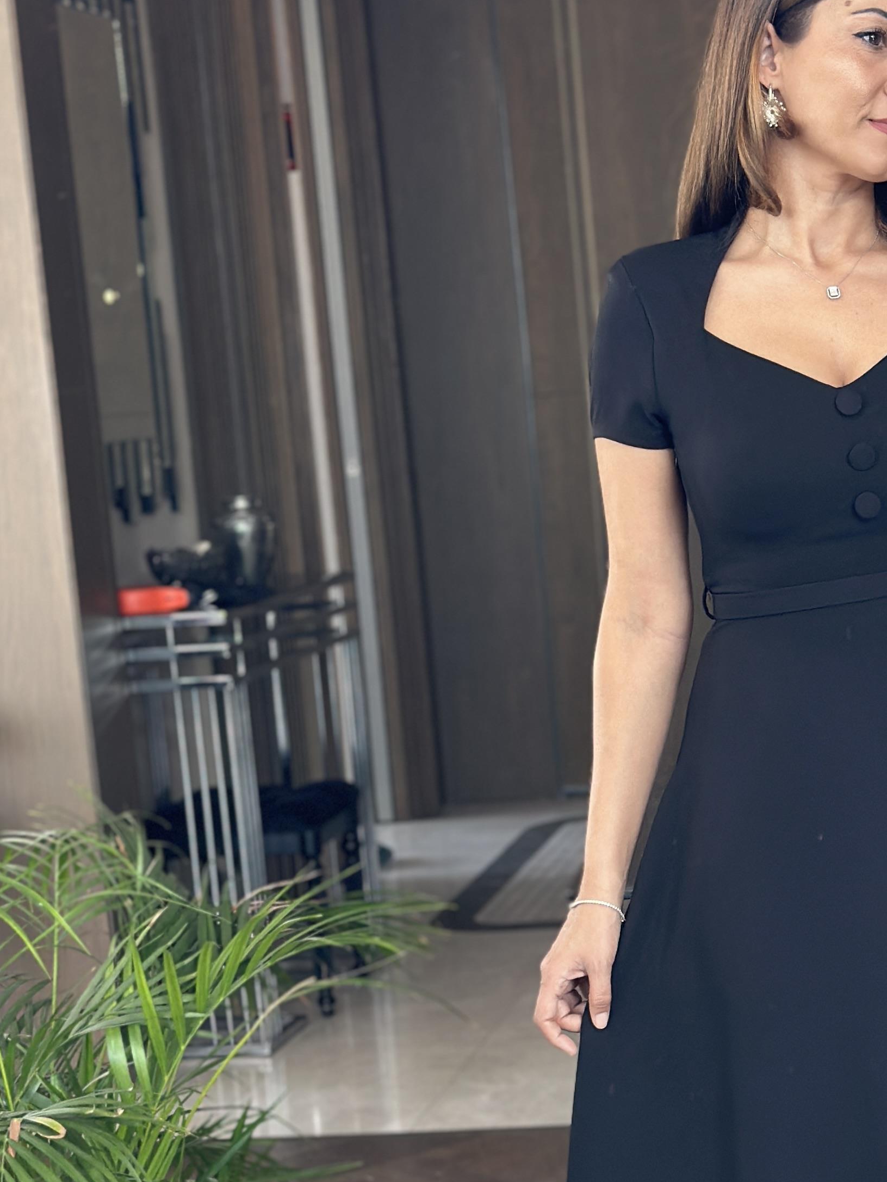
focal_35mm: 89
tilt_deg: -18.3
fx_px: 3041
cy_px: 866
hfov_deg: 16.4
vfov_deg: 21.8
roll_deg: +5.1
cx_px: 813
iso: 125
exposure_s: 1/67
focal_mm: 6.86
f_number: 1.78
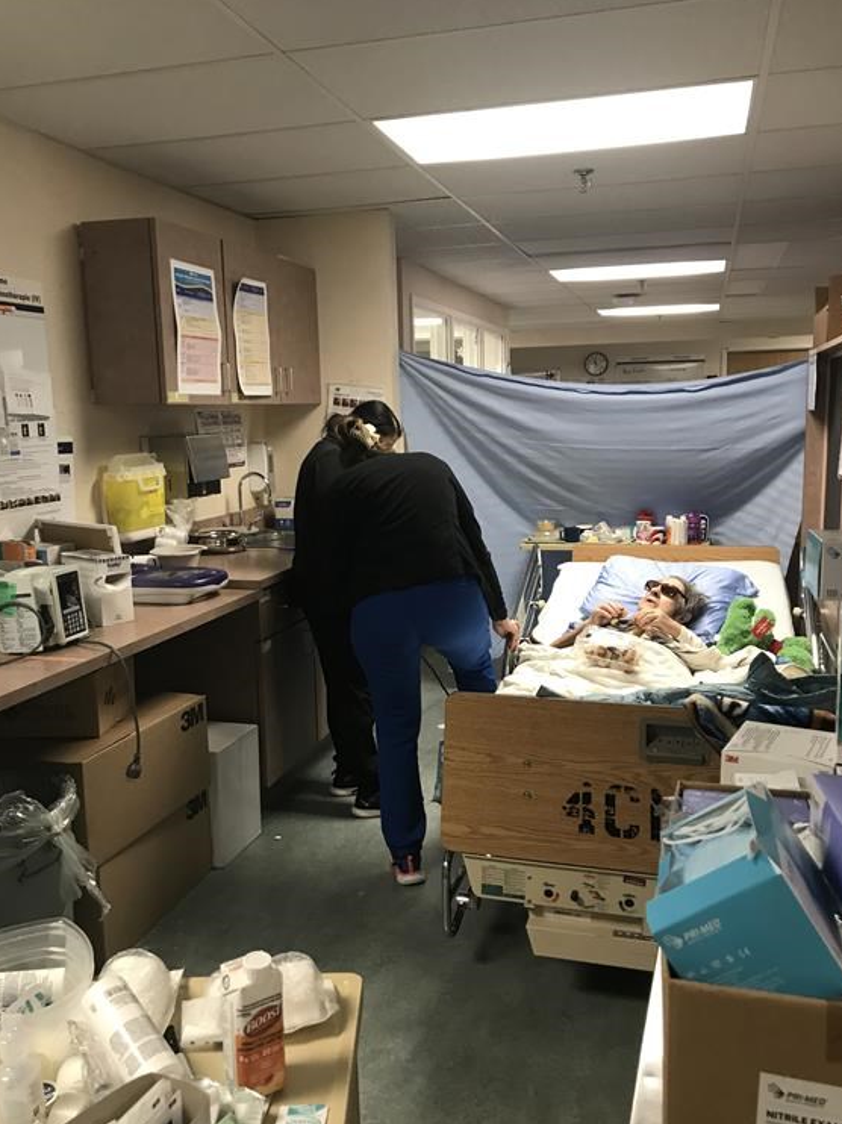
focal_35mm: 29
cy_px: 571
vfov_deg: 61.7
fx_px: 941
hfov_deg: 48.2
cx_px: 429
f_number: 1.8
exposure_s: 1/17
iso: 40
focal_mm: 3.99
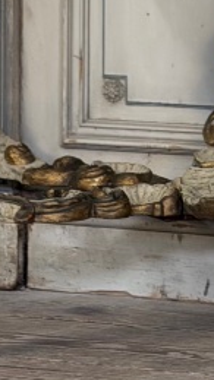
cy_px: -232
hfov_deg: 5.0
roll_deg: -0.2
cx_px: 283
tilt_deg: +0.9
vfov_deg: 8.7
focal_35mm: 241
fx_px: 2434
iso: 125
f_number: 1.78
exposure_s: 1/50
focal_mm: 6.76
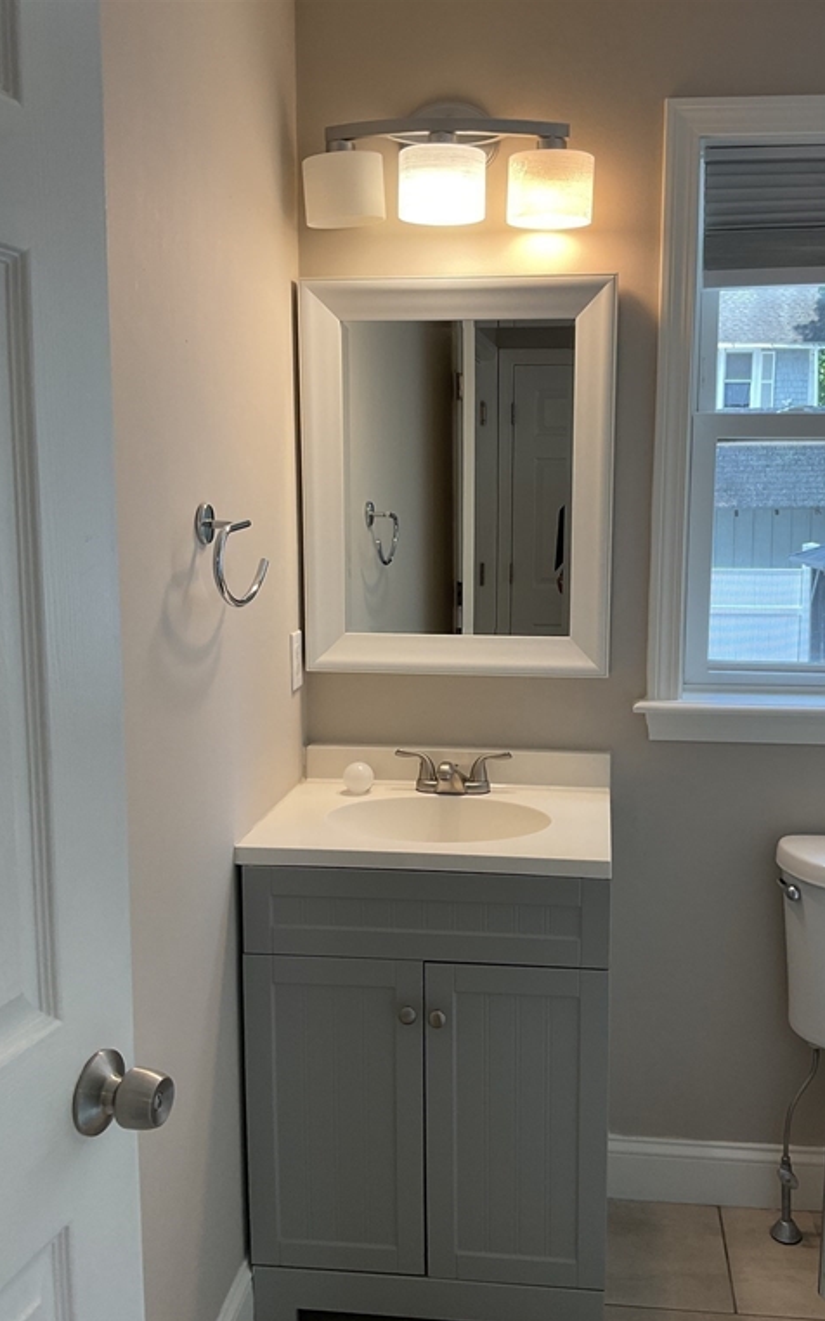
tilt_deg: -8.7
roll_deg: -0.6
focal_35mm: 31
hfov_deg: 40.4
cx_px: 489
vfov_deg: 61.2
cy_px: 664
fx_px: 1116
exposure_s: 1/100
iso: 40
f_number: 1.8
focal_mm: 3
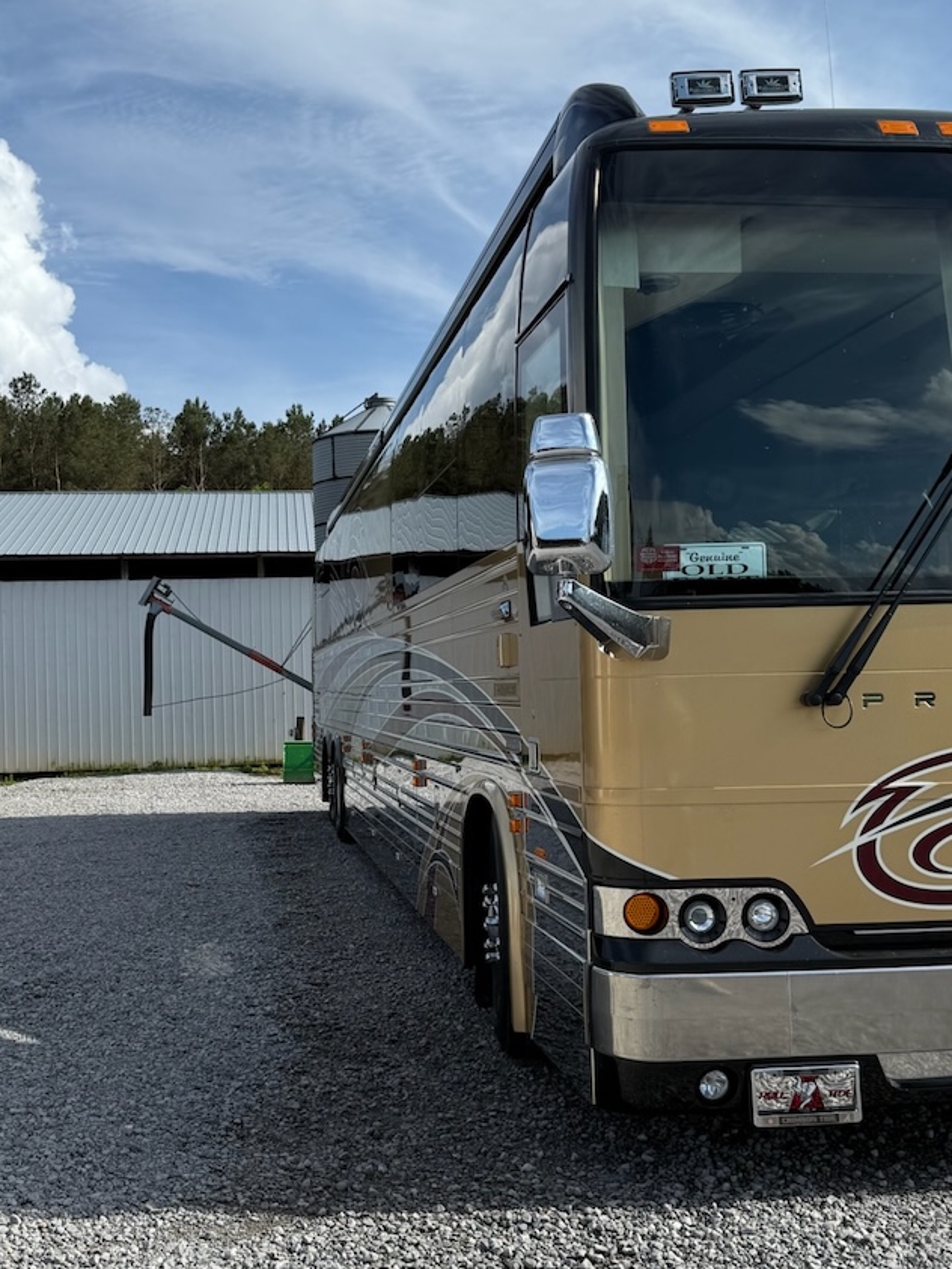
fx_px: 1393
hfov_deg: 37.7
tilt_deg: +3.6
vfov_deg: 49.0
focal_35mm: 38
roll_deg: +2.0
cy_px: 638
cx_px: 443
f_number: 1.78
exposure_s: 1/5714
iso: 80
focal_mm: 6.76
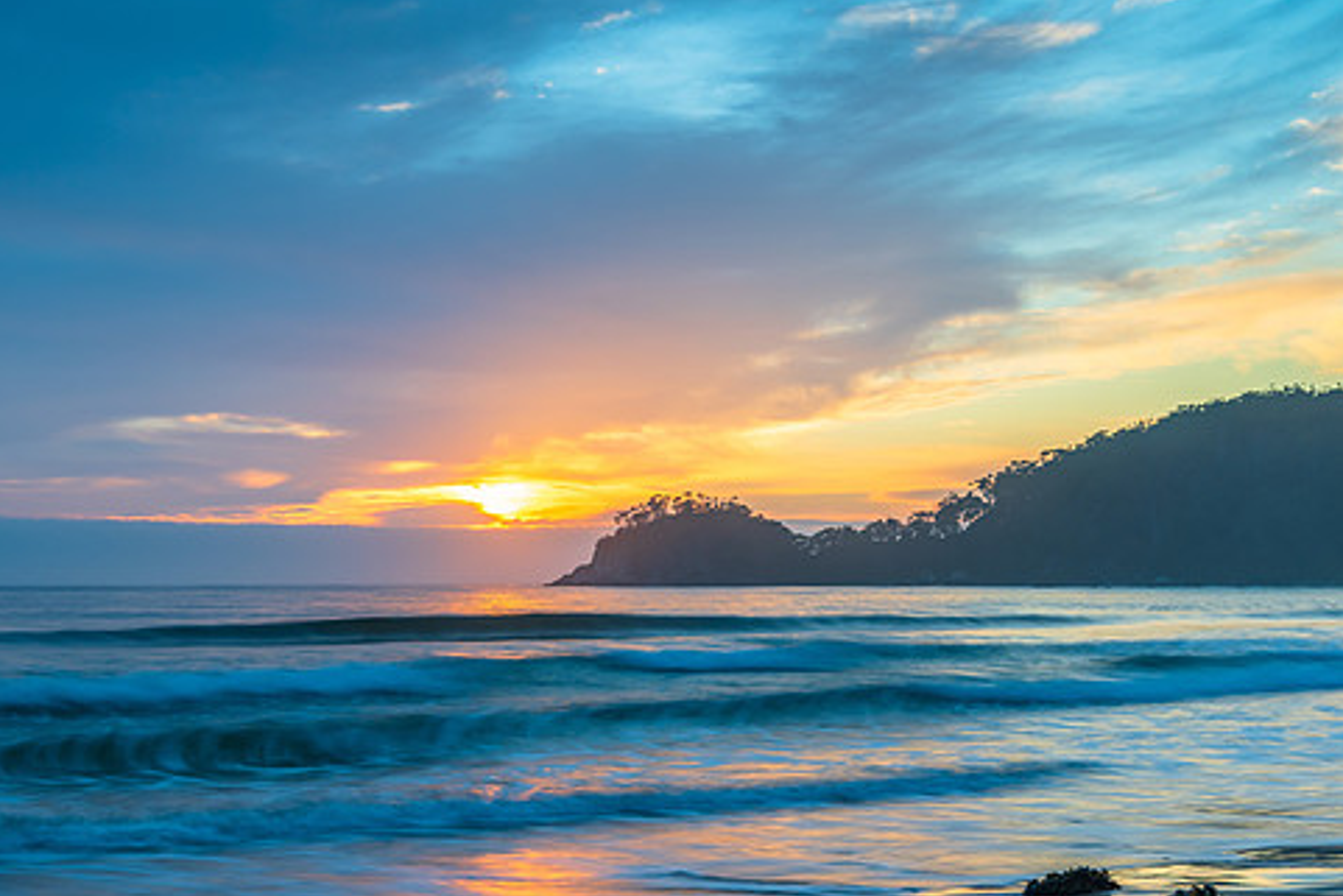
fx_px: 2239
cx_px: 536
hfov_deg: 33.3
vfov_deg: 22.6
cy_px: 504
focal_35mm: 60
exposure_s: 1/1.25
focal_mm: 48
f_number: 9
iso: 100
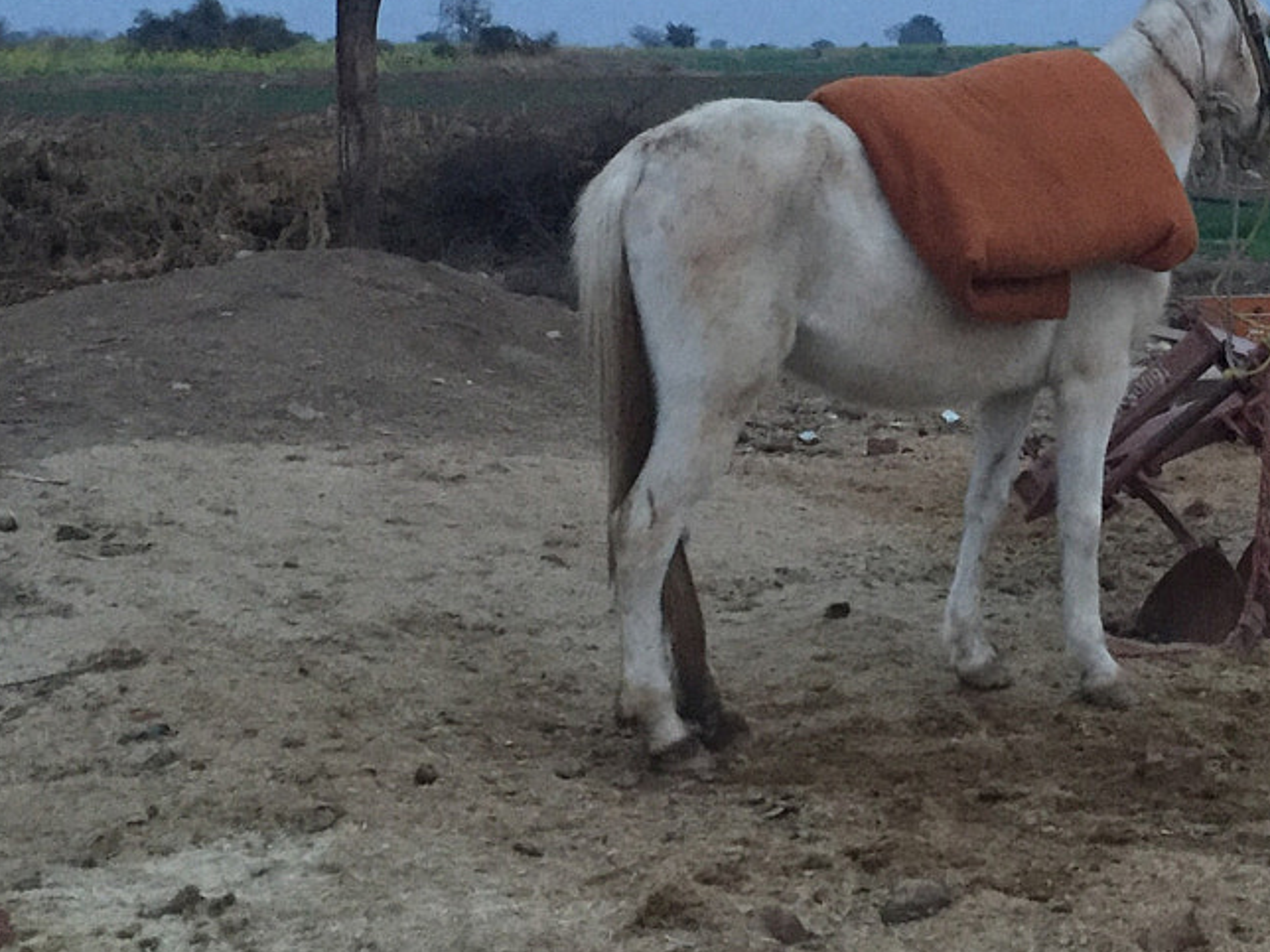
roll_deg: -0.7
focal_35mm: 72
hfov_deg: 26.4
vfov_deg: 20.3
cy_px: 254
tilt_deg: -5.2
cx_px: 1079
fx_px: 2642
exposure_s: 1/17
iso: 250
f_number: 2.2
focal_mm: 4.15
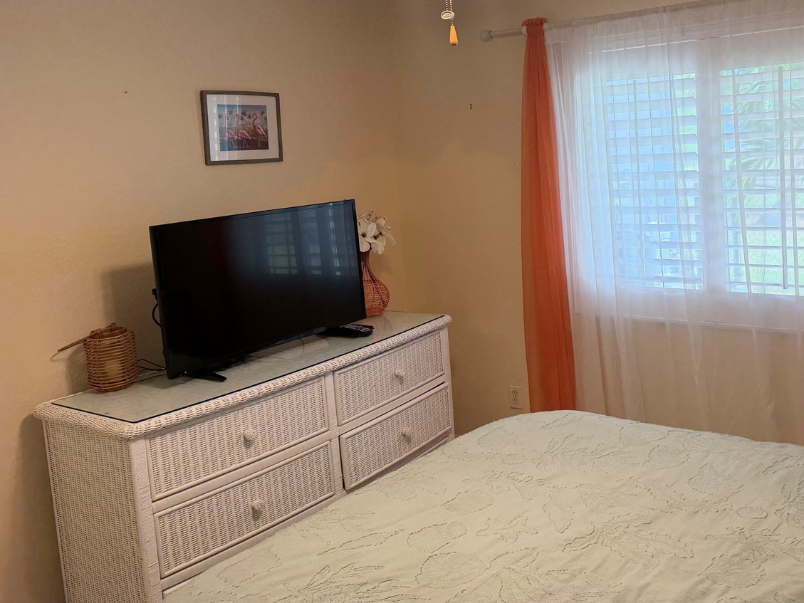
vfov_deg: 41.5
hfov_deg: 52.5
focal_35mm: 34
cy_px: 223
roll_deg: +3.7
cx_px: 559
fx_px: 790
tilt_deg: -5.3
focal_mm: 6.76
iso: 100
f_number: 1.78
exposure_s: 1/181
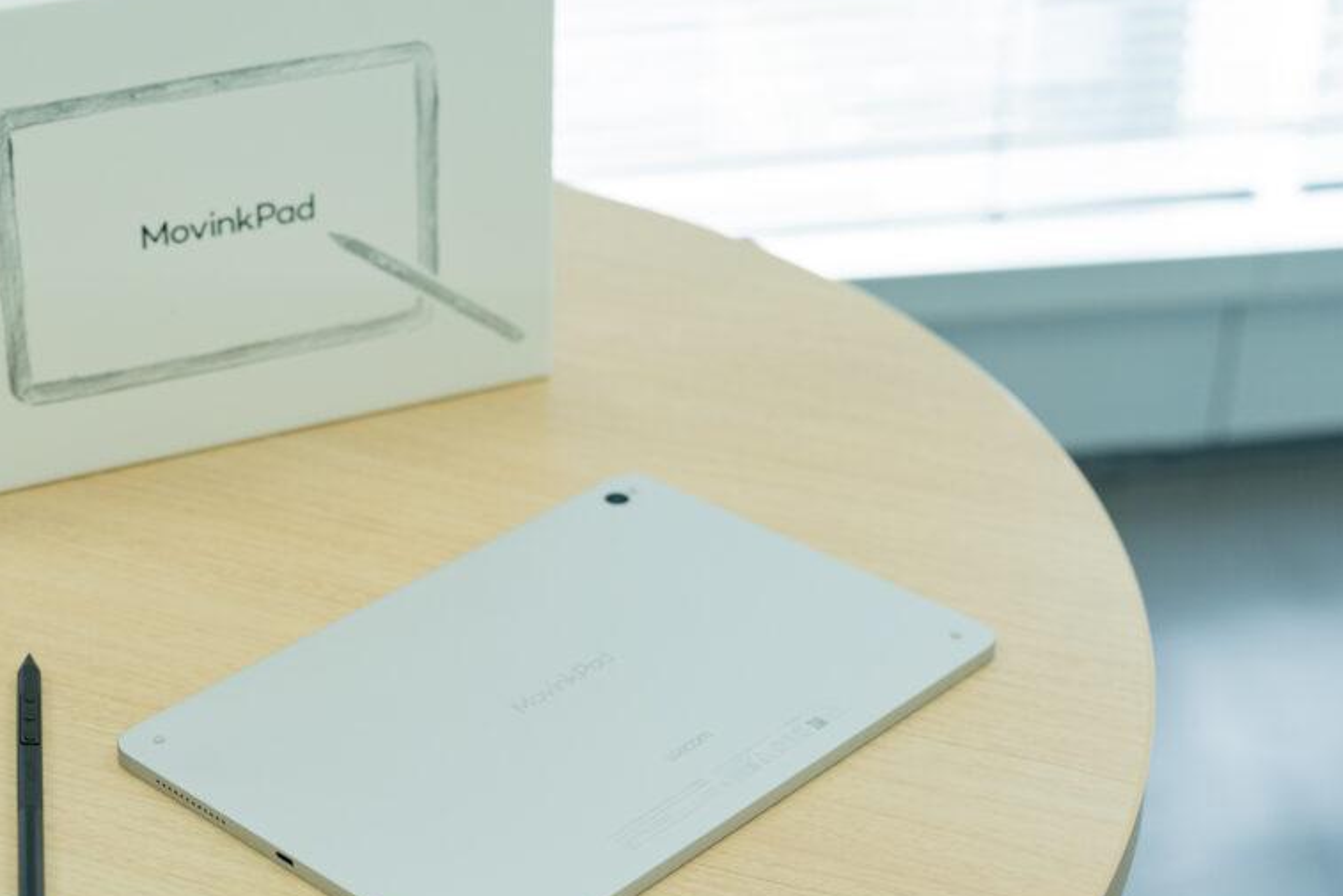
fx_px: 2724
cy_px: 448
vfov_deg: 18.7
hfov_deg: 27.6
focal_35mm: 73
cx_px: 525
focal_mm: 54
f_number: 4
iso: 800
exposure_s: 1/320
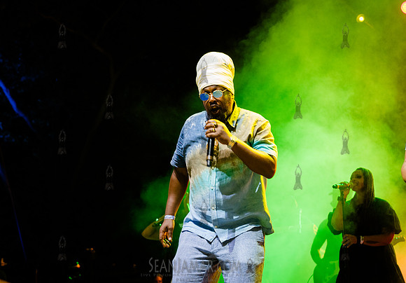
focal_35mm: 67
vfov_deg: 20.8
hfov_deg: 29.6
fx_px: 769
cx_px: 230
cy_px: 126
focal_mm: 58
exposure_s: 1/250
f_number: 3.5
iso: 3200
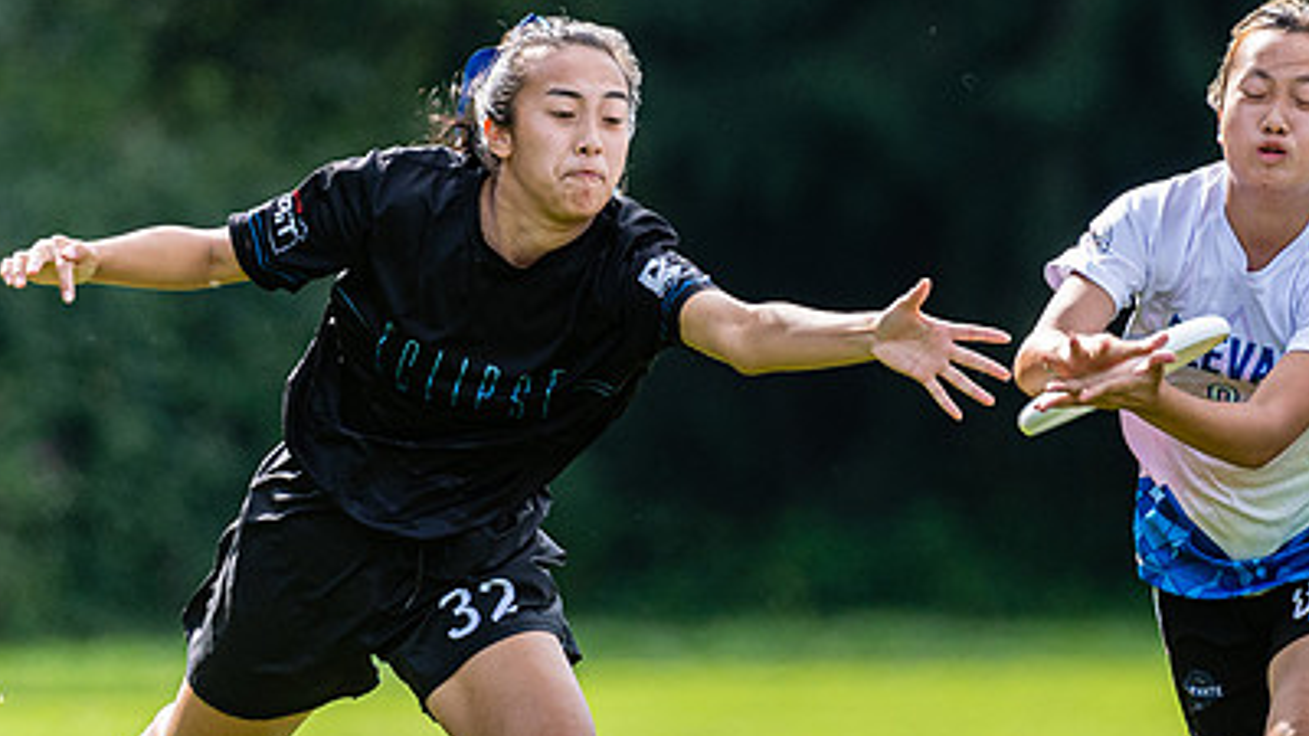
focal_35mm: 1217
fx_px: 42241
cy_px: 382
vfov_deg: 1.0
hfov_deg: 1.8
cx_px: 1309
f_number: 4
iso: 320
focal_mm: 380
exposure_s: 1/800
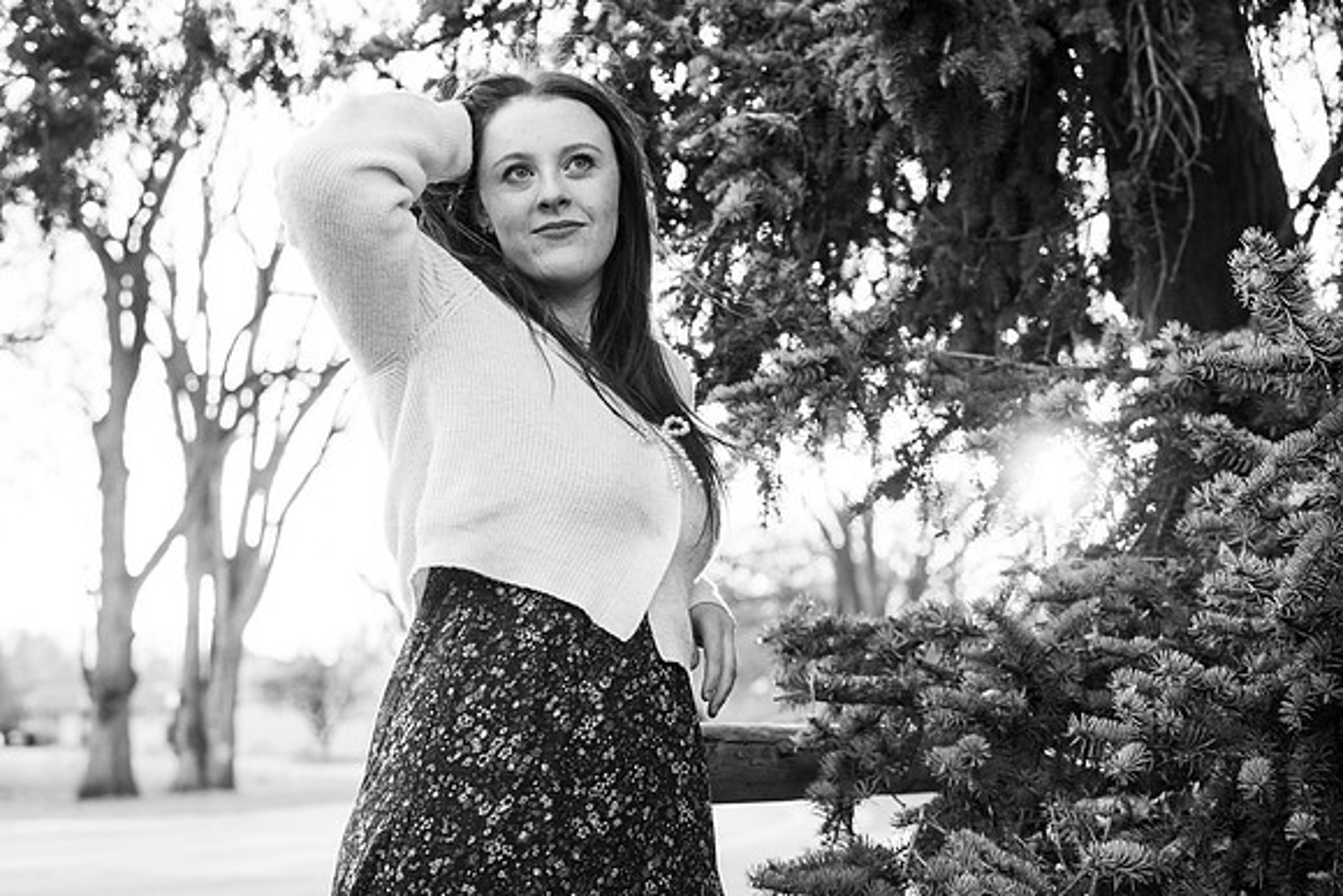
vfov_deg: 19.5
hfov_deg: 28.8
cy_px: 448
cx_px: 672
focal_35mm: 70
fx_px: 2612
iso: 2000
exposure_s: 1/500
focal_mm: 70
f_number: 5.6
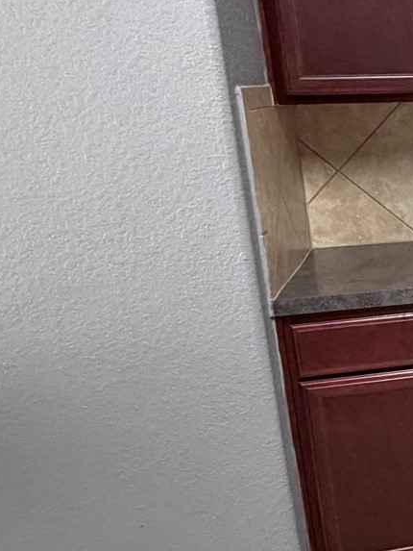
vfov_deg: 38.2
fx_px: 795
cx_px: 679
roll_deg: +1.3
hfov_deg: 22.0
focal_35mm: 50
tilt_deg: -14.6
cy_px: 274
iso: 500
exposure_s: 1/60
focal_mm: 2.22
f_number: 2.2
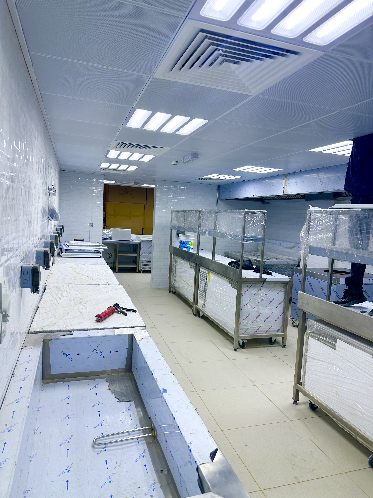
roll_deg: -3.1
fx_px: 345
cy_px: 249
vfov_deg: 71.6
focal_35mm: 24
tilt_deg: -5.4
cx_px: 186
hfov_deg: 56.8
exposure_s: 1/149
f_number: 1.78
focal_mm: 6.86
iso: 80
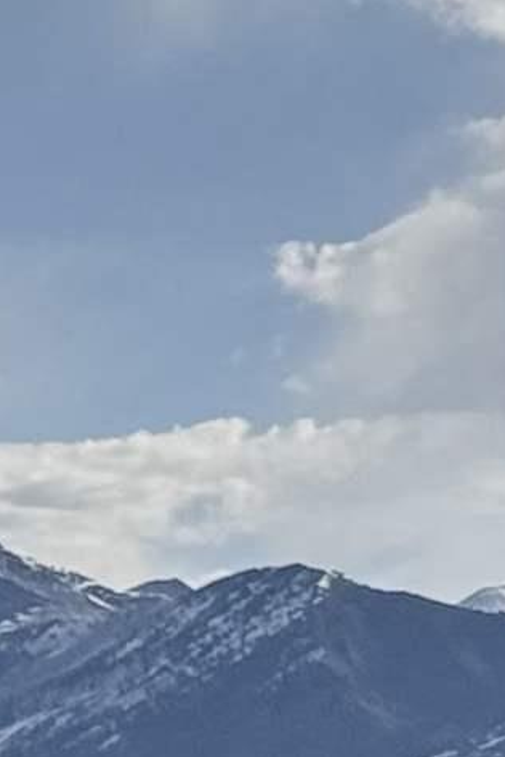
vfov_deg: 6.3
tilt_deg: +2.0
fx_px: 6833
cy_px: 818
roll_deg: -0.5
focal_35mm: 325
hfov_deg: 3.9
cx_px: 2166
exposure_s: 1/9901
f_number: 1.78
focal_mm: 6.76
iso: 64
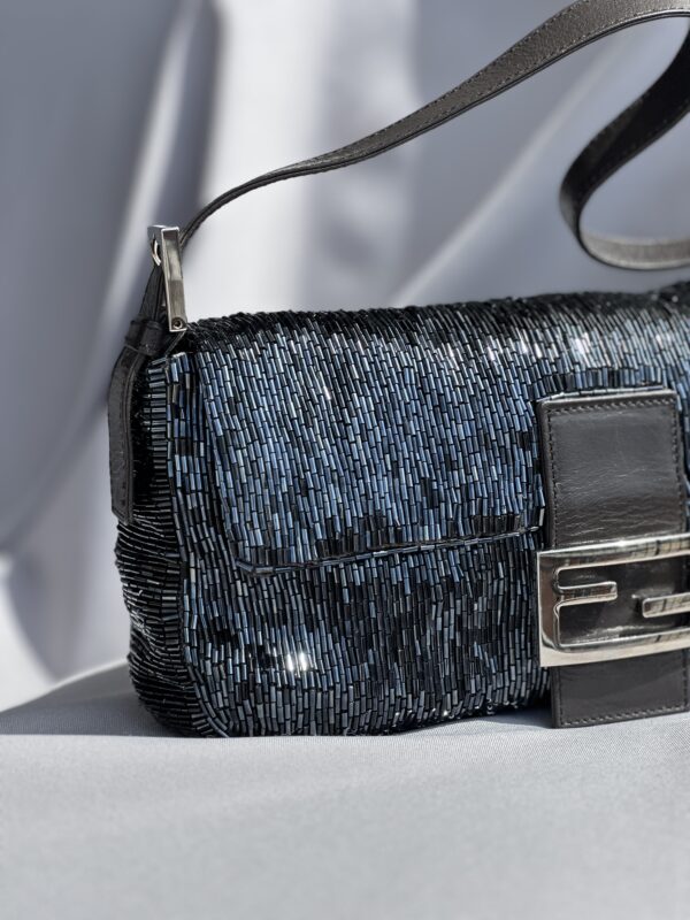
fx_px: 2046
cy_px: 460
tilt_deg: -7.8
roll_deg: +2.0
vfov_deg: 25.3
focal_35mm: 77
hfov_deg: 19.1
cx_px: 345
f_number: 2.8
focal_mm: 9
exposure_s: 1/428
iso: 32
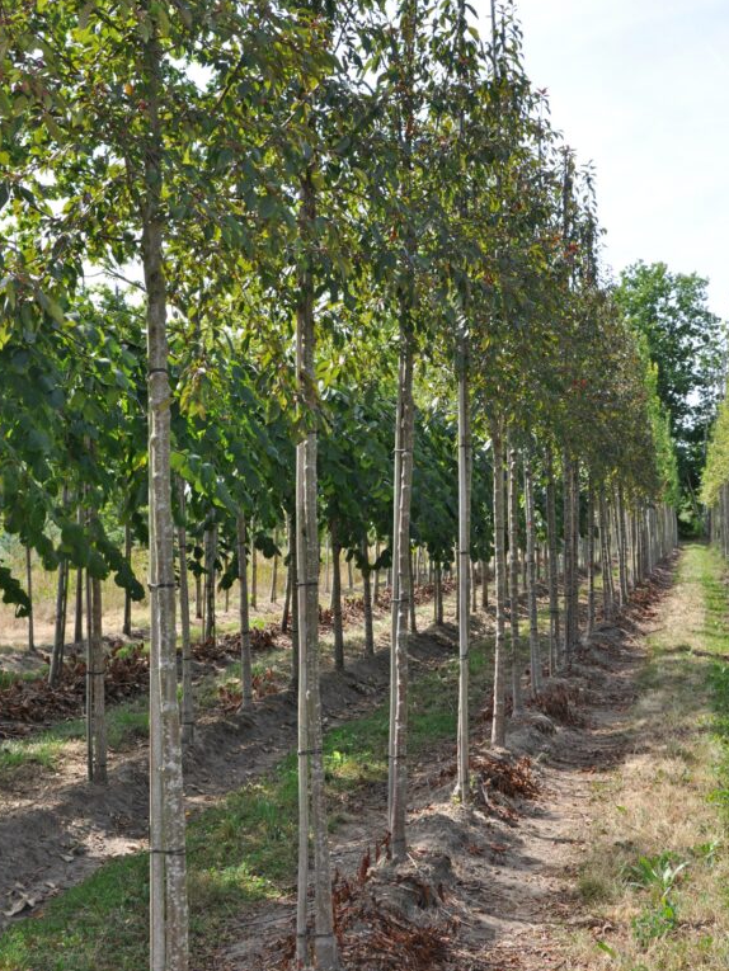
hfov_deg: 27.0
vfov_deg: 35.4
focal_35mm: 54
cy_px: 400
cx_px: 353
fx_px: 1516
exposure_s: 1/200
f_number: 10
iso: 200
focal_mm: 28
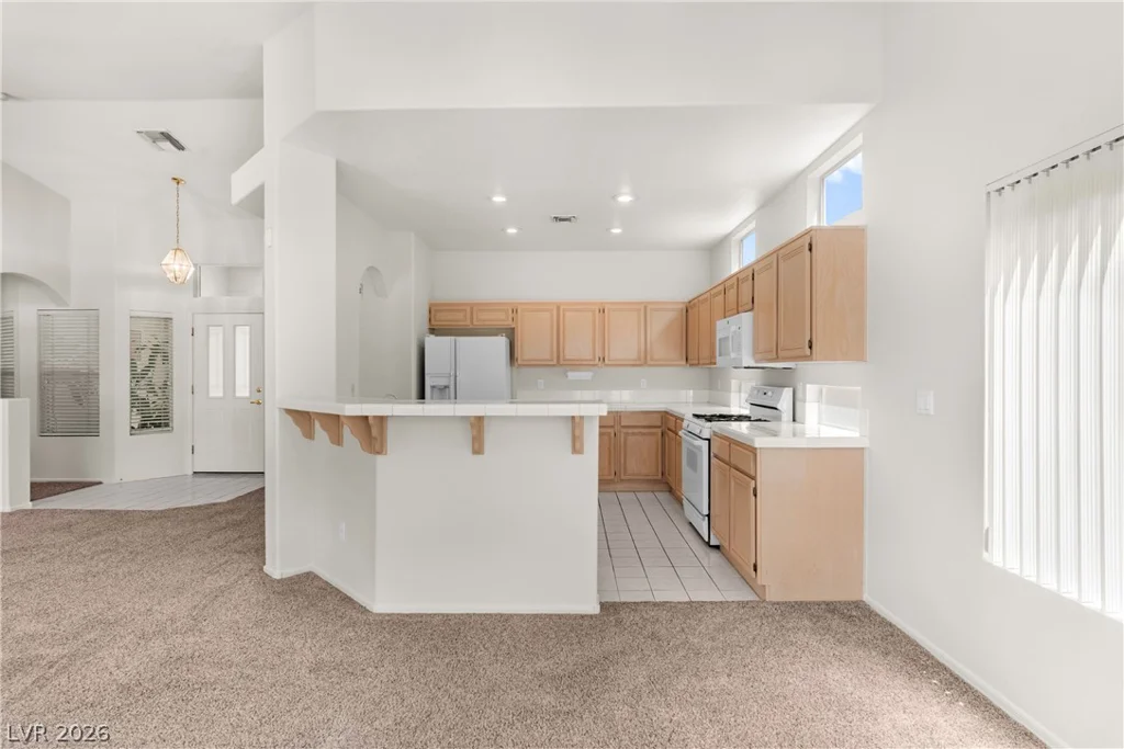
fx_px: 593
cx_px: 562
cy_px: 374
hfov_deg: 86.9
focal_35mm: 19
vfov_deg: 64.6
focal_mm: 19
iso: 400
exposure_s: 1/50
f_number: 8
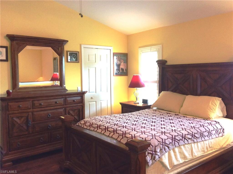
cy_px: 87
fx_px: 215
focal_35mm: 32
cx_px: 116
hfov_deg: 56.9
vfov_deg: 44.0
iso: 80
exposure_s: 1/24
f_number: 2.4
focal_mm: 3.3
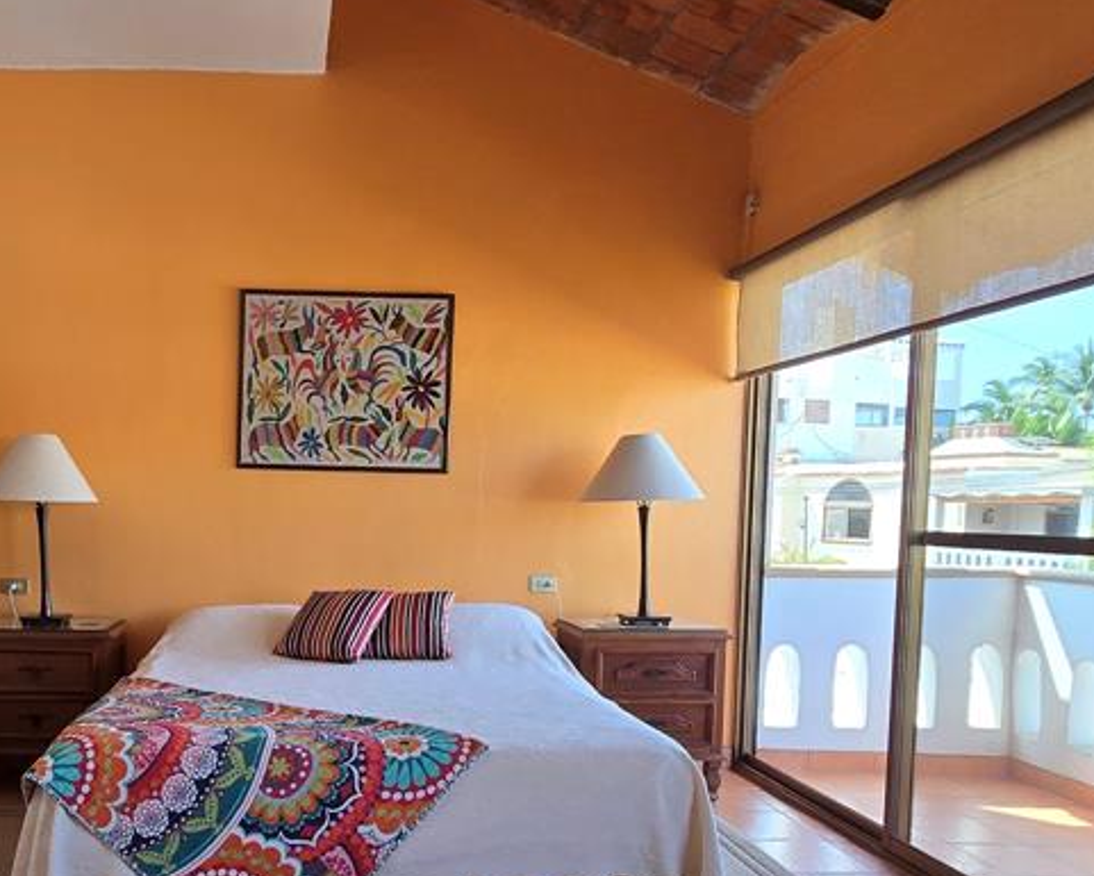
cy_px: 562
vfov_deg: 52.5
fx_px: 874
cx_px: 309
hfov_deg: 61.4
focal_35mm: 27
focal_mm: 2.2
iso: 160
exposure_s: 1/100
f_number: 2.2
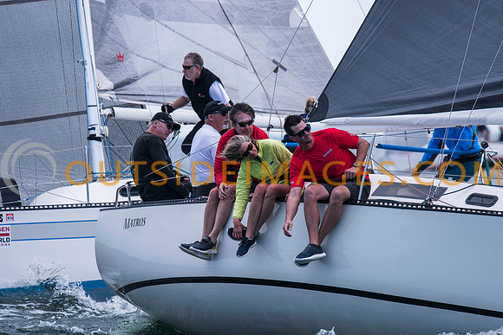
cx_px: 252
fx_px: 6289
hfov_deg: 4.6
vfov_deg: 3.1
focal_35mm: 450
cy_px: 168
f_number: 5
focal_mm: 300
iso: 320
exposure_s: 1/2500
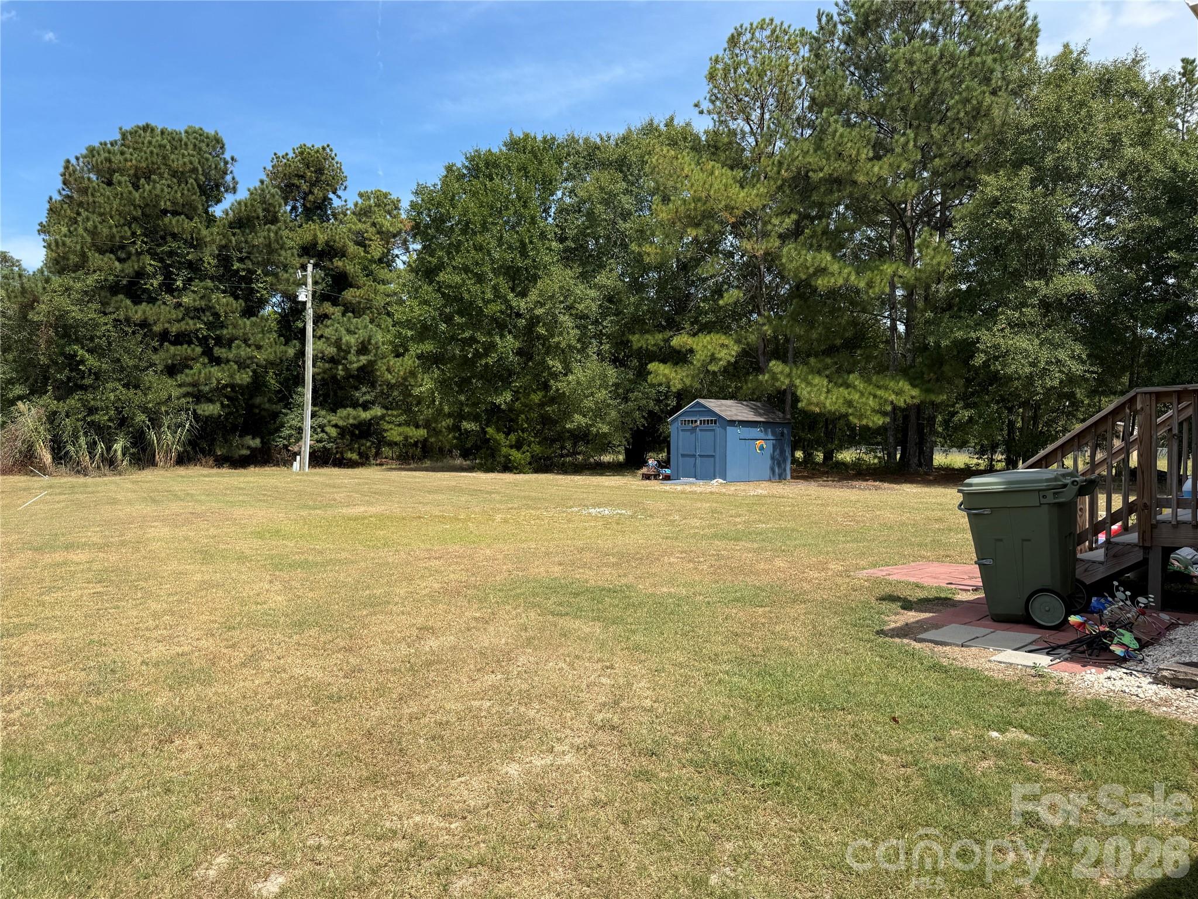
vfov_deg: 56.8
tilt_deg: +0.7
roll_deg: -0.4
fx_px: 831
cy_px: 450
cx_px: 599
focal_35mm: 24
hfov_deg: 71.6
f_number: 1.78
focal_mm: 6.76
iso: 80
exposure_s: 1/3021
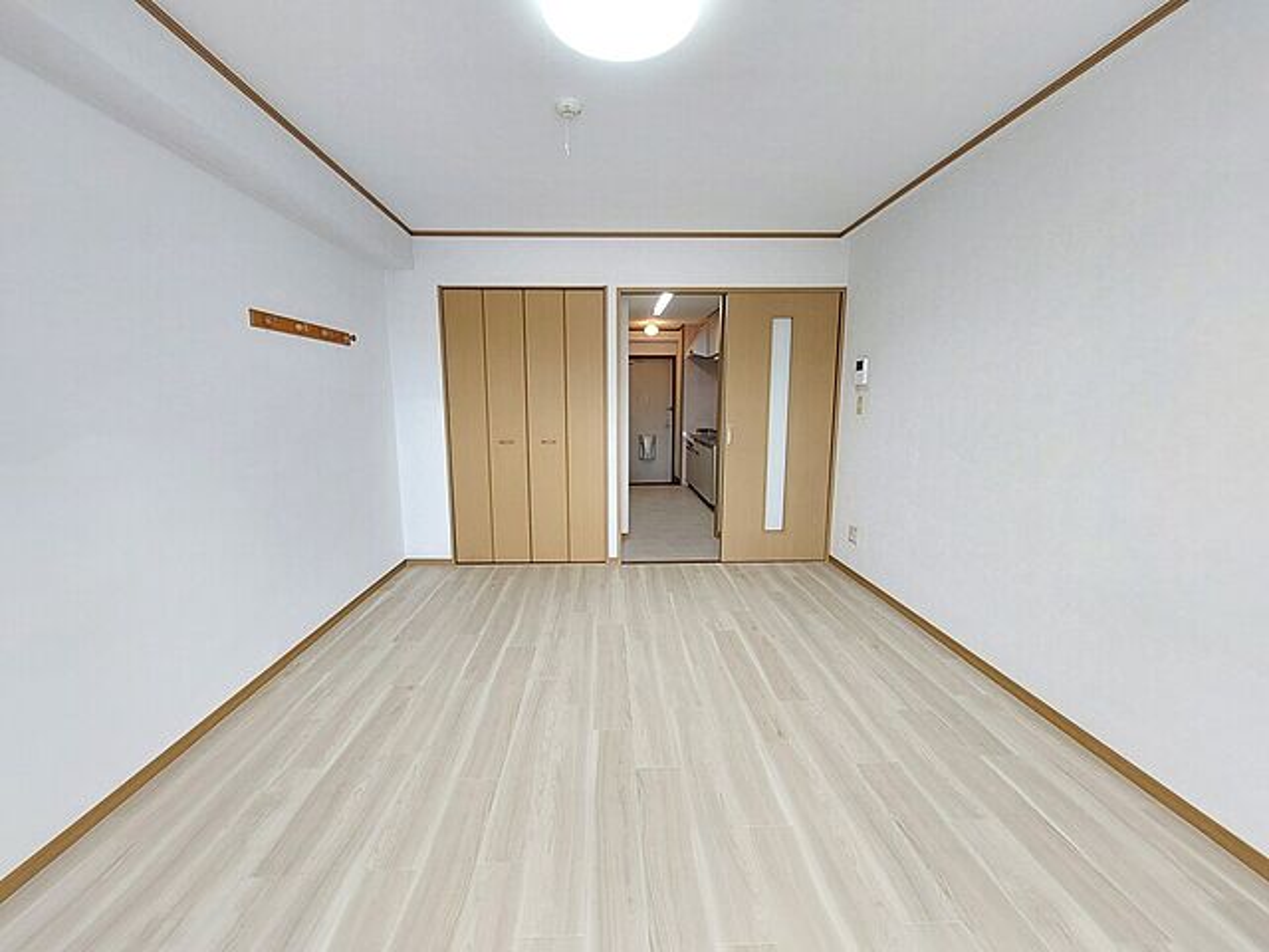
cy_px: 476
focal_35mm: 13
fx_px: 477
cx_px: 634
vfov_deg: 89.9
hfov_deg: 106.2
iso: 125
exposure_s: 1/60
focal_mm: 1.74
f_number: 2.2
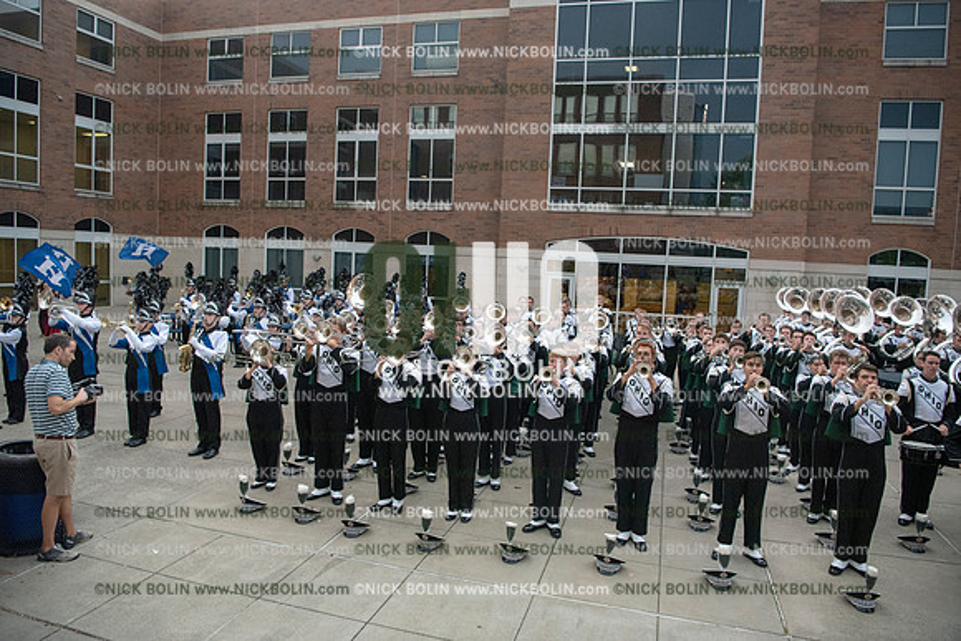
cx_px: 480
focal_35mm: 24
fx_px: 641
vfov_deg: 53.2
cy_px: 320
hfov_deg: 73.7
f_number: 3.5
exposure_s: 1/1600
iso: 3200
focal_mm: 24
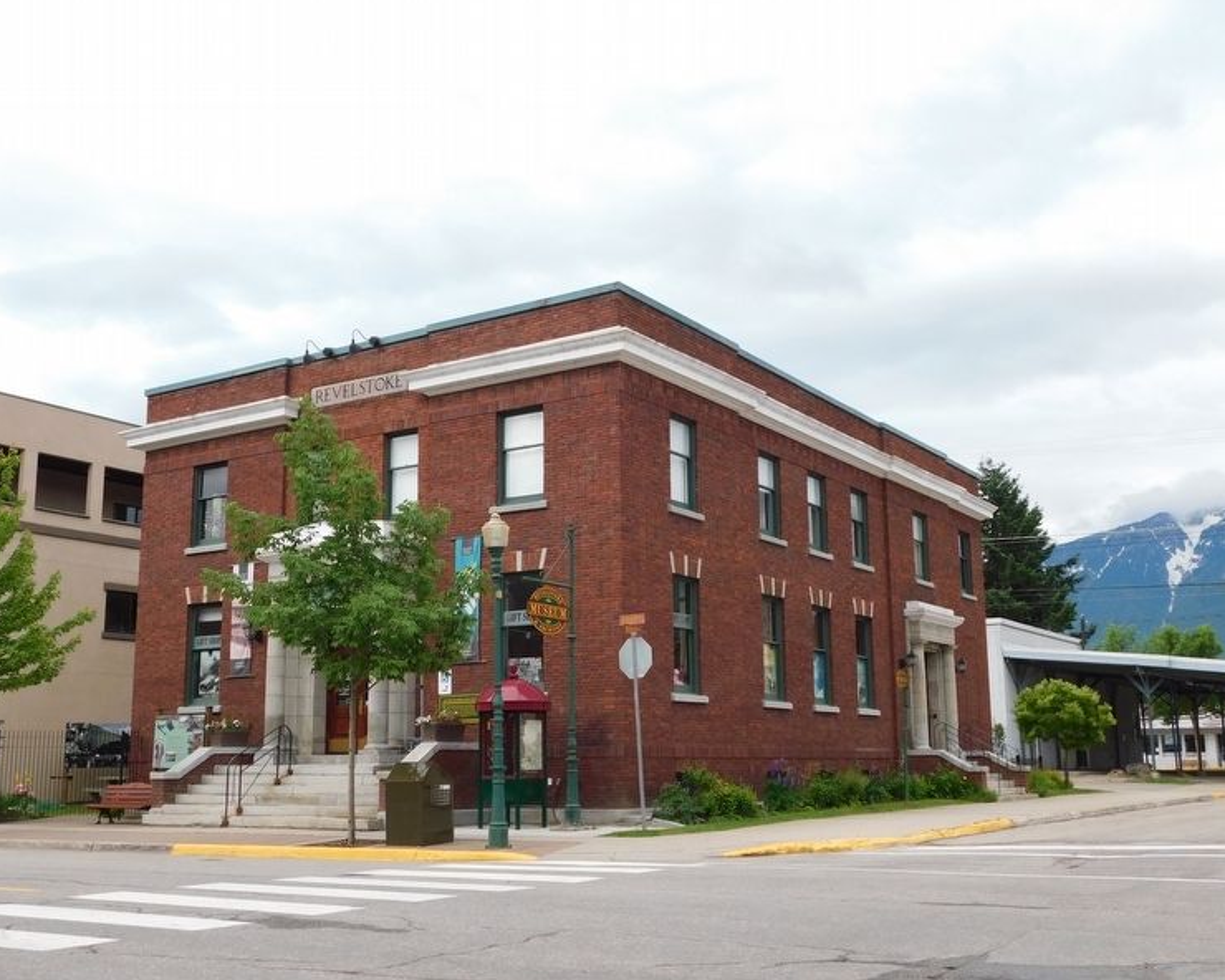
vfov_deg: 39.2
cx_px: 576
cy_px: 487
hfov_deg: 47.9
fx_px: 1378
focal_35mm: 38
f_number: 3.5
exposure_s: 1/320
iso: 125
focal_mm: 6.3
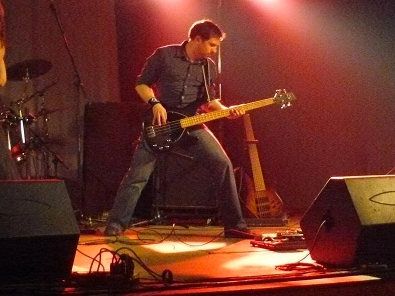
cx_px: 186
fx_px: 799
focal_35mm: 70
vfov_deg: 21.0
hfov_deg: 27.8
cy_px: 142
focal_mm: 6
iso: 800
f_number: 2.8
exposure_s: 1/20
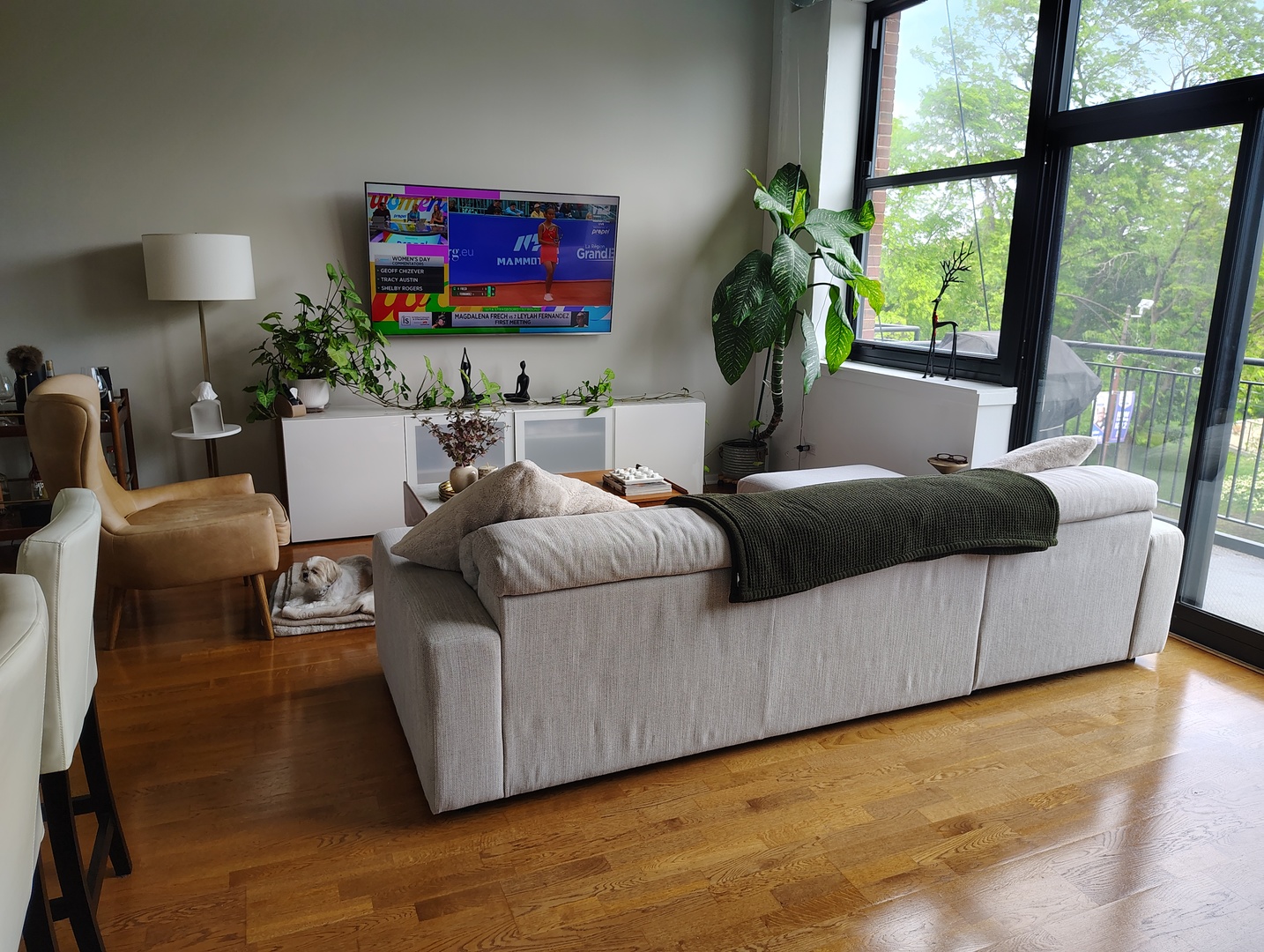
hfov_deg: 71.5
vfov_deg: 56.9
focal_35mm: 24
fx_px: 878
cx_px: 632
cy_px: 476
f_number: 1.8
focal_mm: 5.56
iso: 272
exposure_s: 1/120
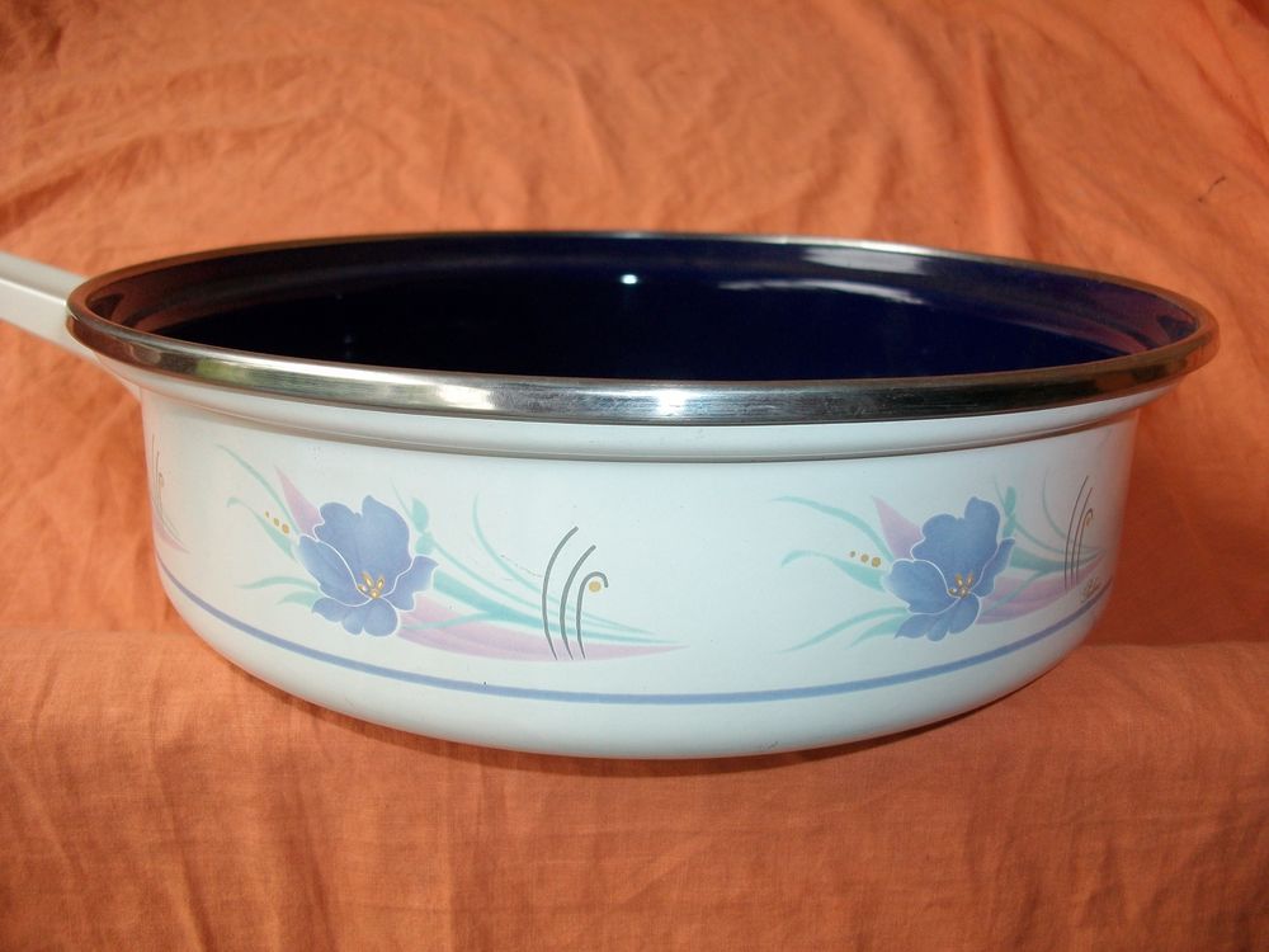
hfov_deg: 56.8
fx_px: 1173
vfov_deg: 44.2
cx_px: 634
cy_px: 476
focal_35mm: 32
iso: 125
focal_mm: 5.7
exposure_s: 1/40
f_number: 2.9
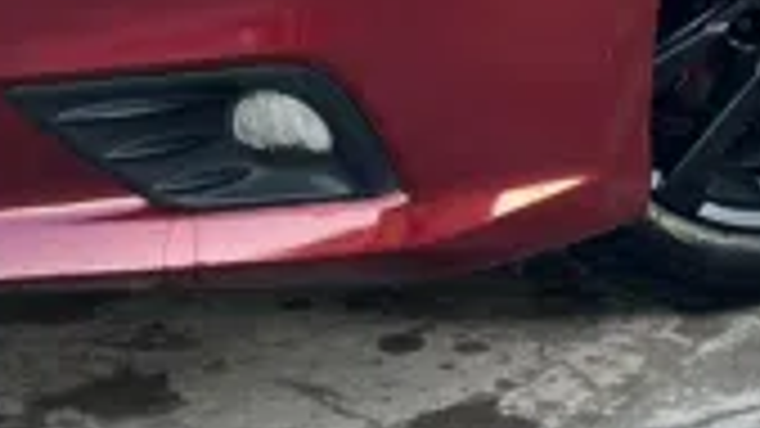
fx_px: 3989
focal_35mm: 198
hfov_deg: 10.8
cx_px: 652
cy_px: -405
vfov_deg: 6.0
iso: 80
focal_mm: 6.86
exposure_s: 1/246
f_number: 1.78
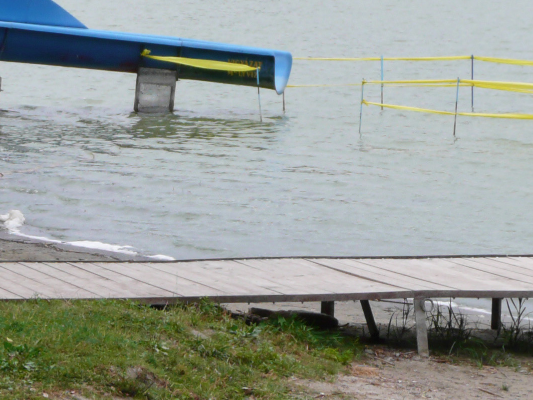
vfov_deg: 7.3
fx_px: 3126
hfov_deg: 9.7
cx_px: 146
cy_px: 133
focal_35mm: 203
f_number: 4.6
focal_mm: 12.7
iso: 100
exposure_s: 1/80
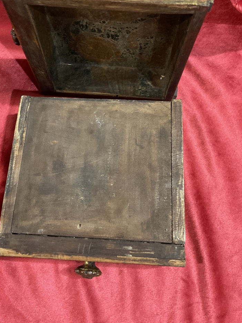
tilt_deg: -70.7
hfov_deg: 38.5
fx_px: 345
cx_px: 100
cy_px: 120
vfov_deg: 49.6
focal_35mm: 37
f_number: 1.8
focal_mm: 3
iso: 250
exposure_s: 1/33
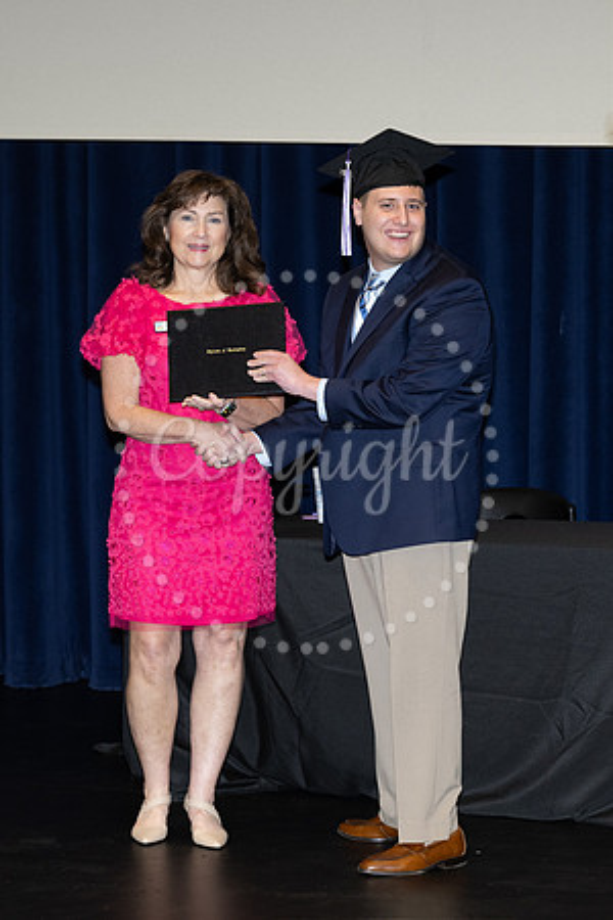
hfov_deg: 12.5
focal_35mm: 110
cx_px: 427
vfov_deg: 18.7
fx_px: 2797
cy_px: 460
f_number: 5
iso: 1000
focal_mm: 73
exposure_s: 1/125
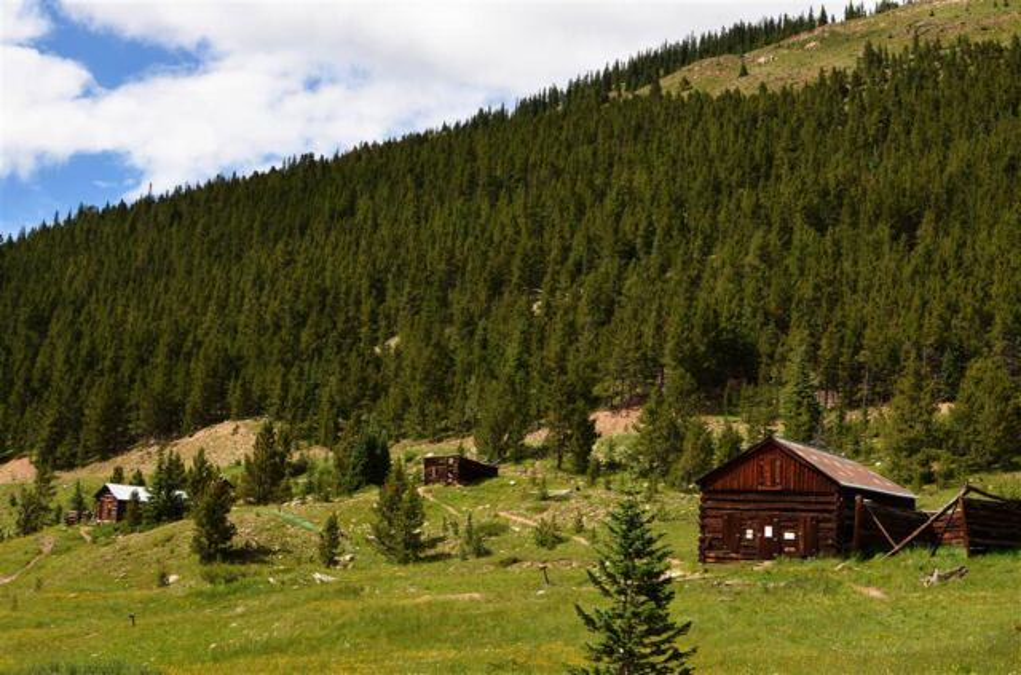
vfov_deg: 25.6
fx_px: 1485
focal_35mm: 52
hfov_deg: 37.9
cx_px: 510
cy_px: 338
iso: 100
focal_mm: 35
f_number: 7.1
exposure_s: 1/200
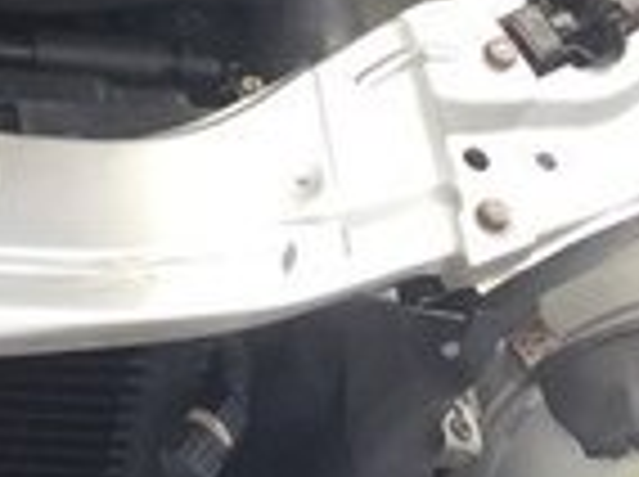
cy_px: -614
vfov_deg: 9.8
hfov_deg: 13.4
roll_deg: +4.4
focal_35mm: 135
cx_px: -432
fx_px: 2488
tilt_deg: -39.1
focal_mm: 4.15
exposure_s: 1/527
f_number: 2.2
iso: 32
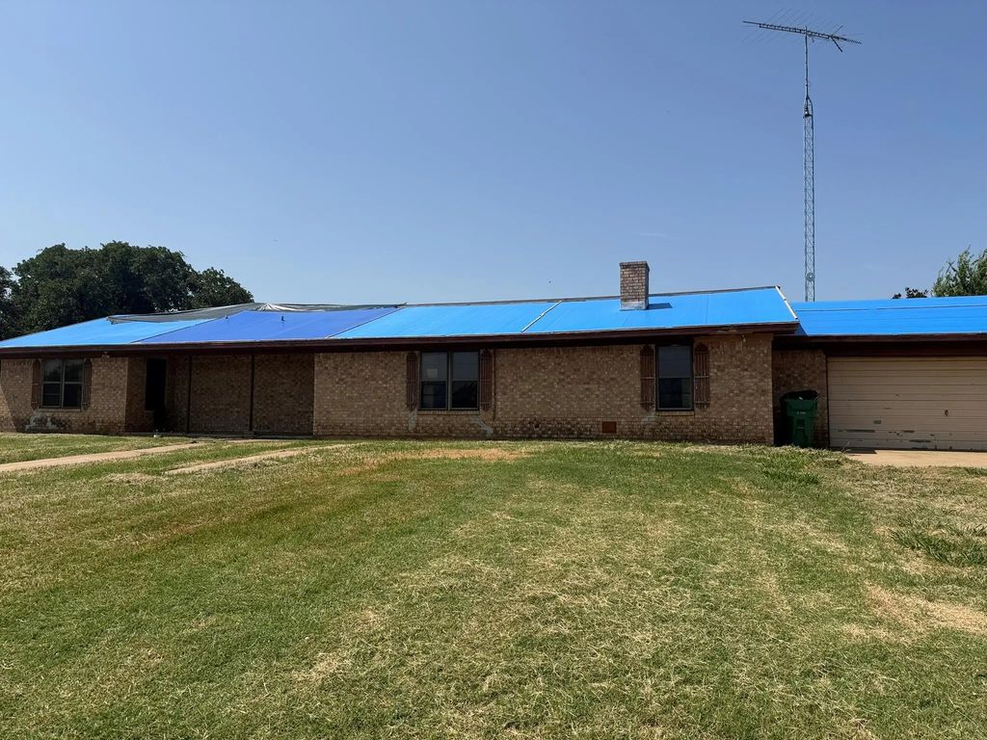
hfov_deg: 71.6
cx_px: 494
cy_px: 370
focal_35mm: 24
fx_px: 684
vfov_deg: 56.8
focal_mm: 6.76
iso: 80
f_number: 1.78
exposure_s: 1/6173
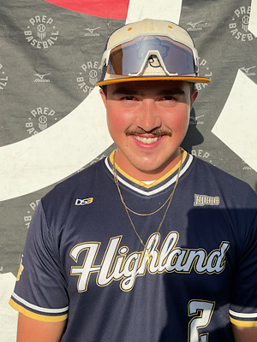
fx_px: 287
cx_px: 128
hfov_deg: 48.2
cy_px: 171
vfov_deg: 61.7
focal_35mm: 29
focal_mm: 3
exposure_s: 1/2141
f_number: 1.8
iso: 16
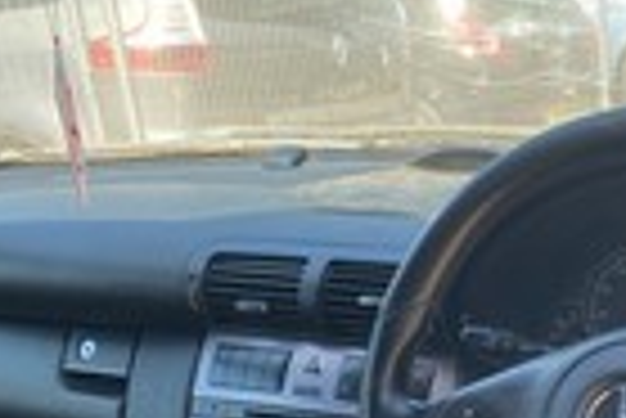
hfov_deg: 29.1
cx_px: 473
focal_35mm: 68
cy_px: 539
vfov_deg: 18.7
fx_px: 1184
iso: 32
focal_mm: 4.25
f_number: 1.8
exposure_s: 1/122
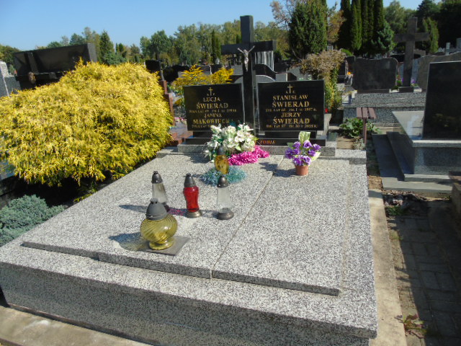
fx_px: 333
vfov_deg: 54.9
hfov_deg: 69.4
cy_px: 173
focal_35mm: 25
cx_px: 230
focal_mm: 4.4
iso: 80
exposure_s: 1/800
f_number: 3.4
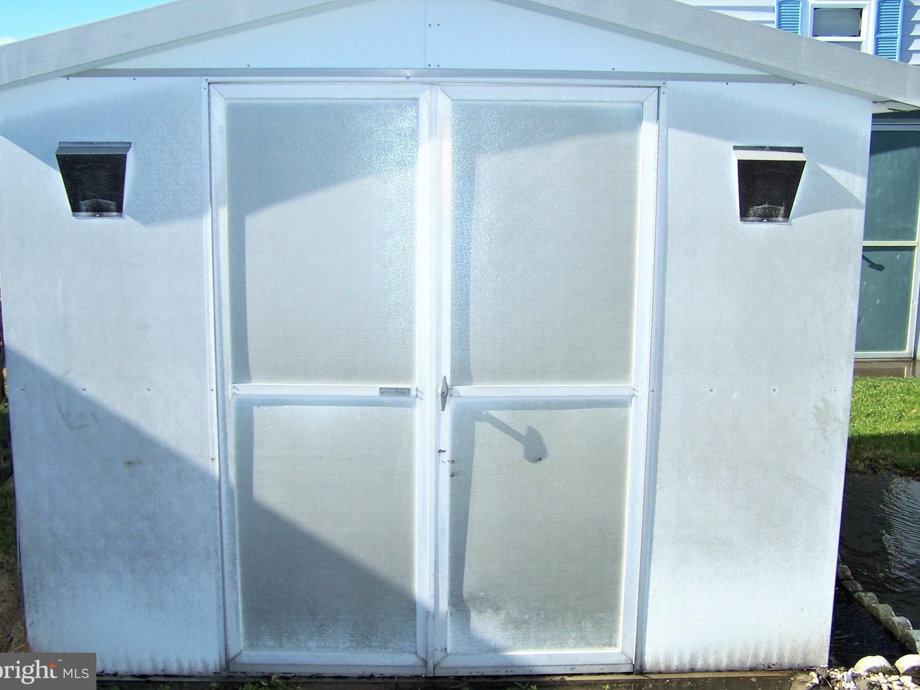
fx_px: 1036
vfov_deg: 36.8
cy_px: 336
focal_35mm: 39
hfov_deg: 47.9
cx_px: 453
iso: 80
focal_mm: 6.3
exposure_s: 1/750
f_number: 4
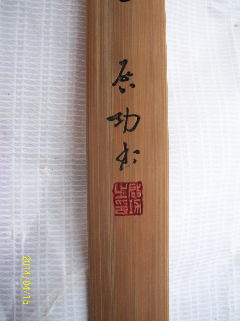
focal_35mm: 35
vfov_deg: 52.6
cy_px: 160
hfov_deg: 40.7
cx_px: 120
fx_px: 324
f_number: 3.1
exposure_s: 1/800
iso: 200
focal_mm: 6.3
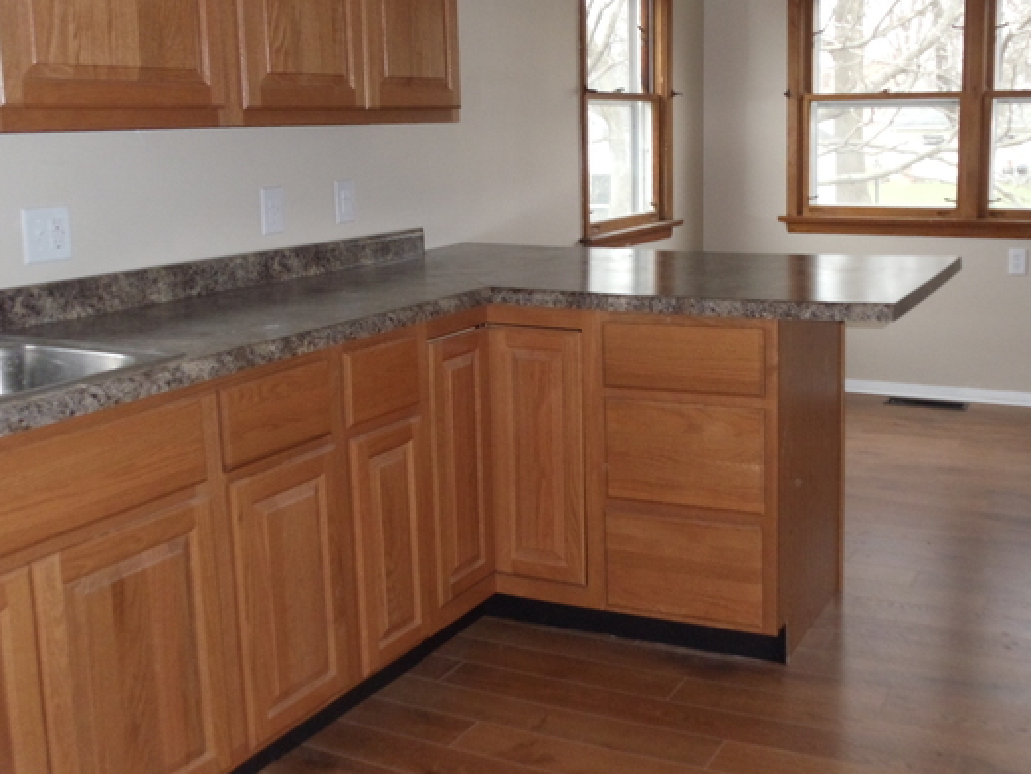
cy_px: 313
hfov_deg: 35.5
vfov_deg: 27.0
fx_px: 1609
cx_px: 598
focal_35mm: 54
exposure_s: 1/30
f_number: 3.5
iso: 400
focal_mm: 6
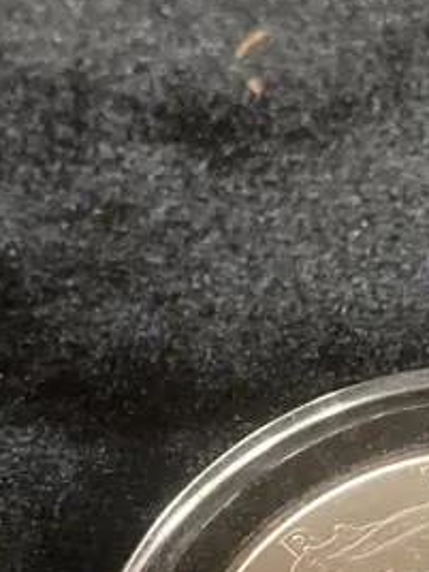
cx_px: 489
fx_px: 1768
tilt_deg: -63.0
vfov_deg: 18.0
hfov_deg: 13.5
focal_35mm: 107
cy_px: 534
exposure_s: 1/25
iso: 640
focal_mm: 3.99
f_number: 1.8
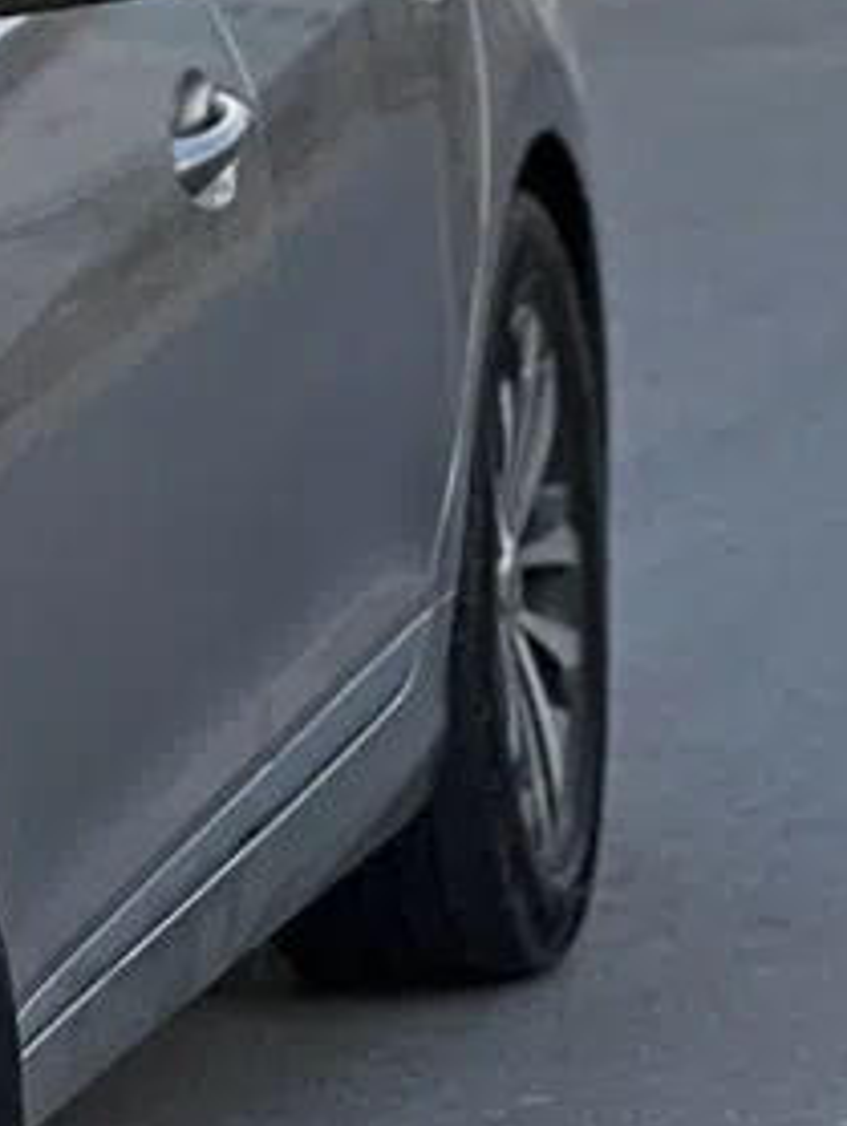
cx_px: -1187
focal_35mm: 378
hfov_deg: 3.9
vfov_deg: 5.2
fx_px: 12313
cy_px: -144
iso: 25
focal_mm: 9
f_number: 2.8
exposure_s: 1/264
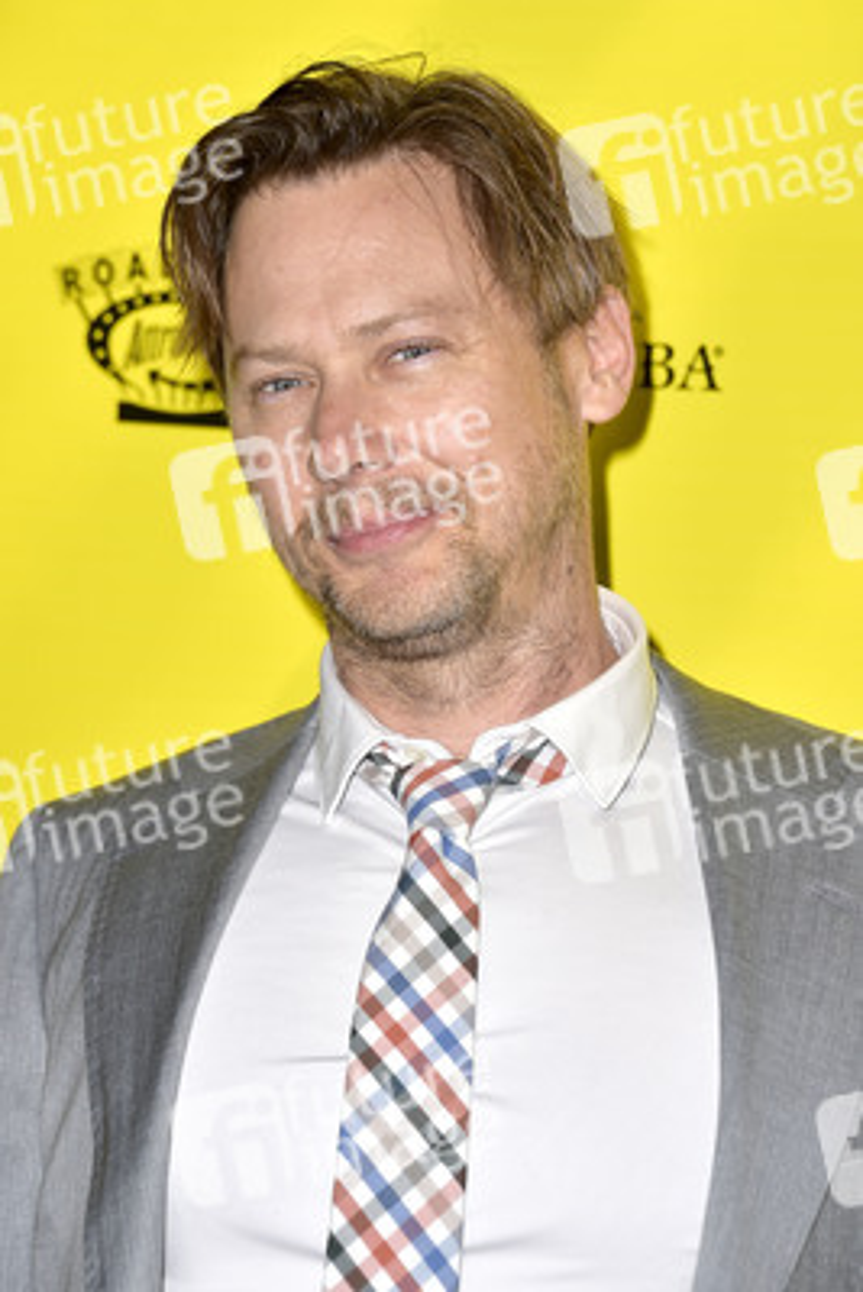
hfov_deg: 10.2
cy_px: 646
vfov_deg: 15.2
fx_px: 4850
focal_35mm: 135
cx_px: 432
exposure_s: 1/250
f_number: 6.3
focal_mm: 135
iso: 250
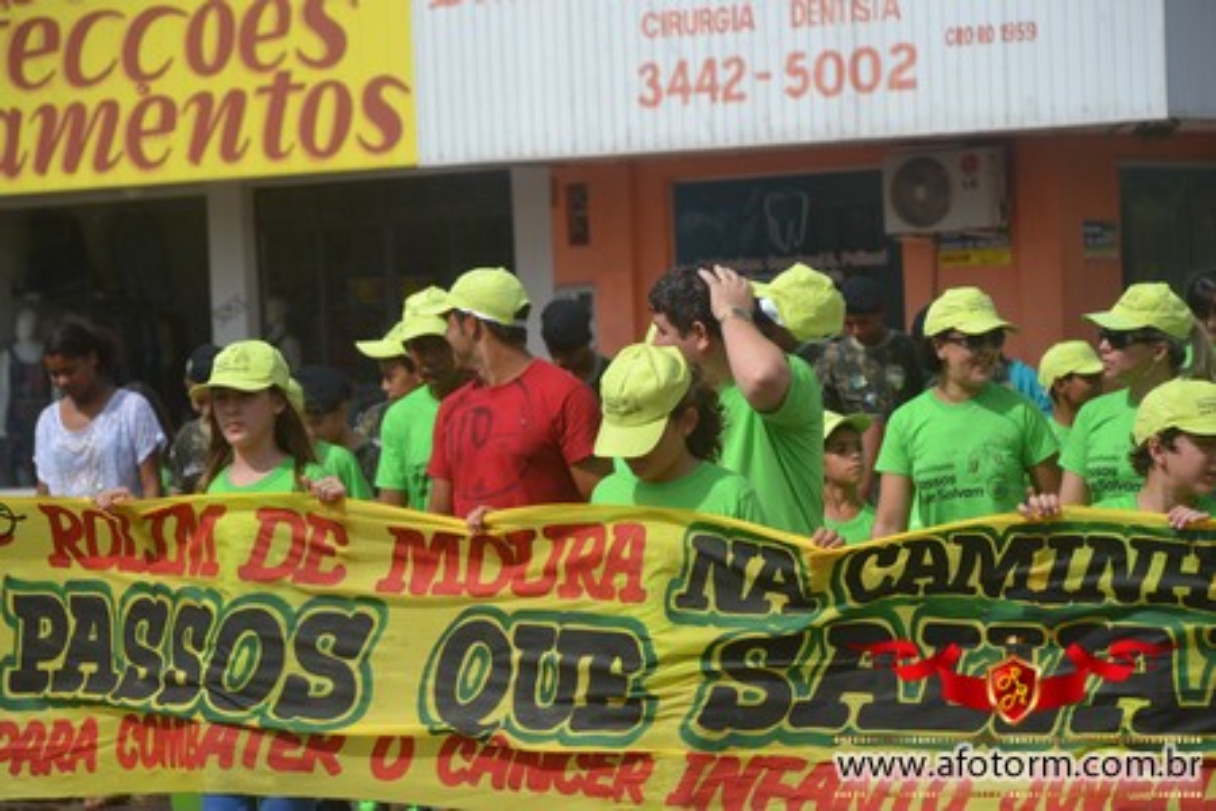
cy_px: 406
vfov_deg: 9.1
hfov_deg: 13.7
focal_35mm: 150
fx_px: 5066
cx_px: 608
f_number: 6.3
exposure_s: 1/640
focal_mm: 100
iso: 100
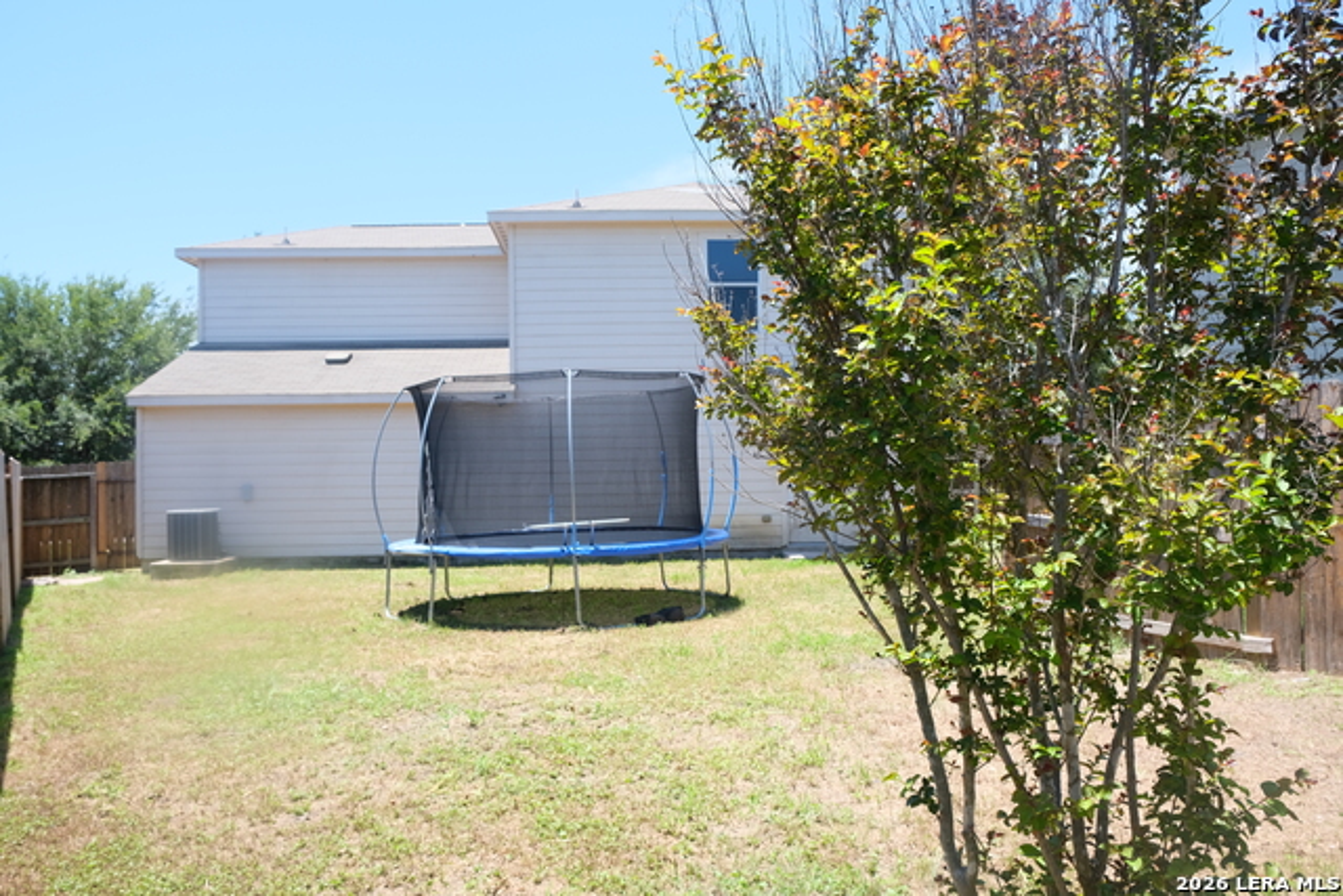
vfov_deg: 48.0
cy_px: 448
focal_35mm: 27
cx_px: 672
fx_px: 1007
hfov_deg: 67.4
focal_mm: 18
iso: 320
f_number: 6.4
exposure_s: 1/250
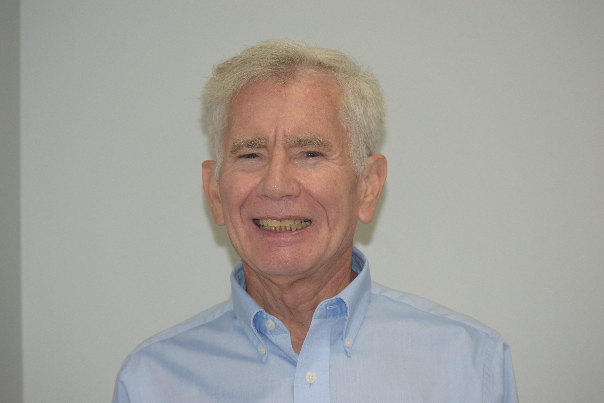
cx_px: 302
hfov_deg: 24.6
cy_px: 202
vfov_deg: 16.6
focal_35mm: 82
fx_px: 1384
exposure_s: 1/100
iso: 800
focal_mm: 55
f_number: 5
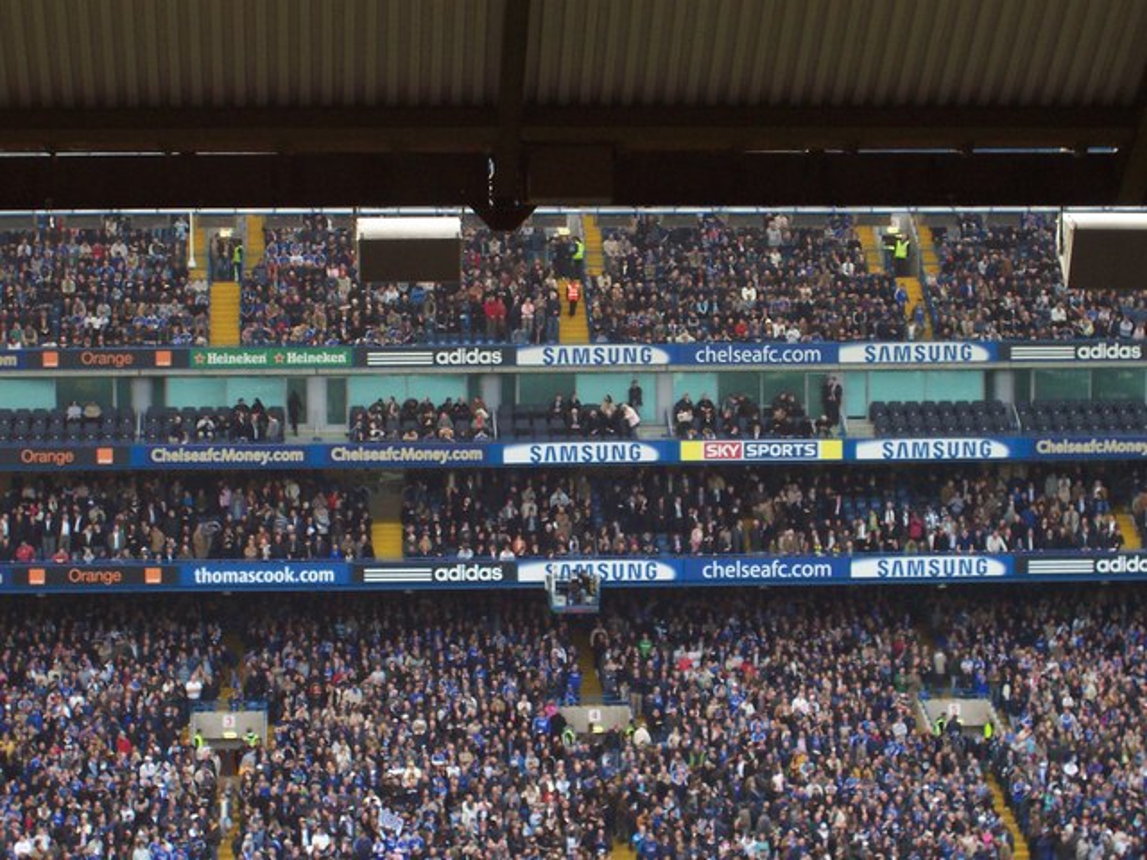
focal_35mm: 111
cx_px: 574
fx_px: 3678
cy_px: 430
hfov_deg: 17.7
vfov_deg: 13.3
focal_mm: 16.8
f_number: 4.8
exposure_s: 1/90
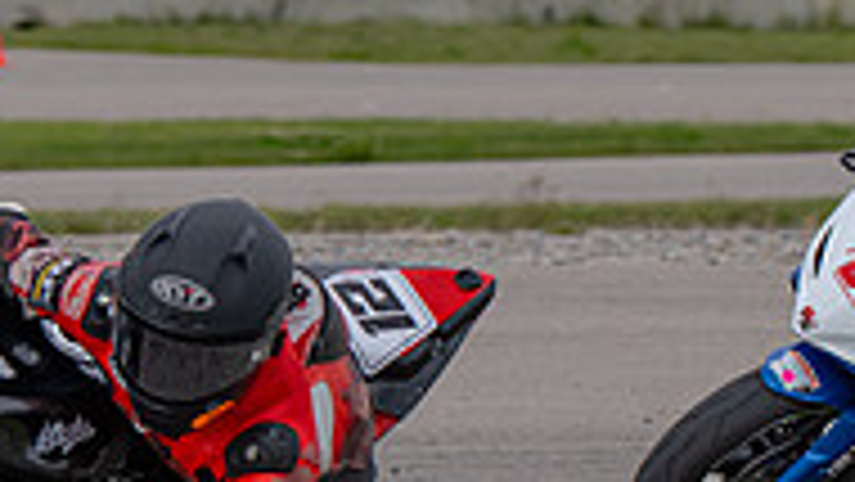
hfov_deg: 3.0
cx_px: 687
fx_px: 16214
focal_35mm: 715
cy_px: 388
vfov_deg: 1.7
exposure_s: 1/1250
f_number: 6.3
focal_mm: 180
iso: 560
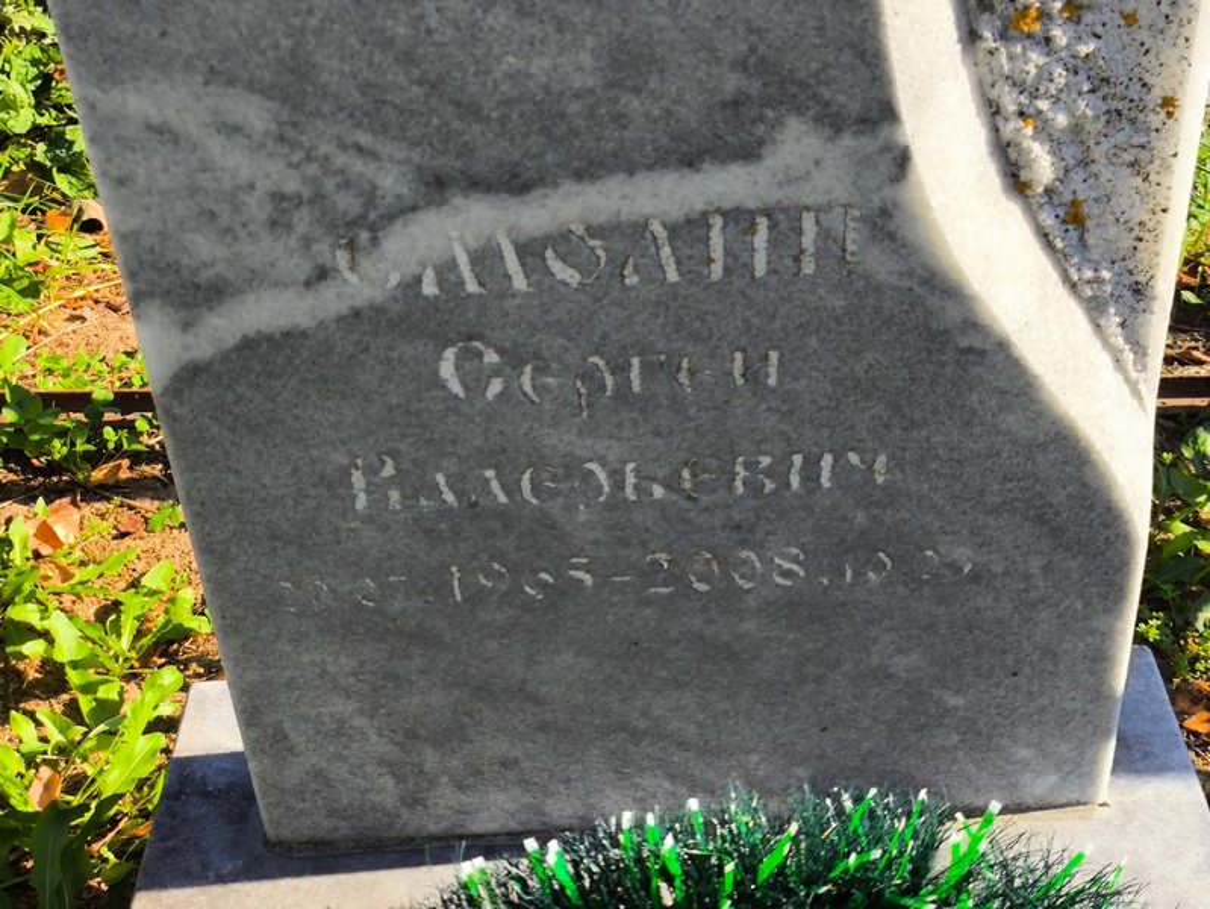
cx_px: 605
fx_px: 1749
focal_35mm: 50
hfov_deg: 38.2
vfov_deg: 29.1
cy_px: 454
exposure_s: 1/690
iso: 50
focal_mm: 4.71
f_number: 1.7
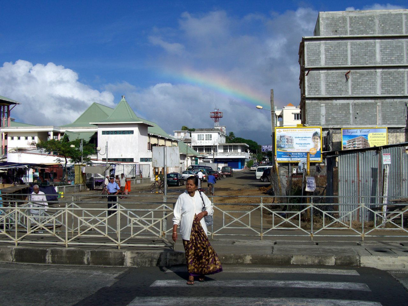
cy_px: 153
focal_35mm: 46
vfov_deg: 31.5
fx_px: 542
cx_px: 204
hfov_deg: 41.2
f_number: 6.2
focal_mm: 9.6
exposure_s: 1/640
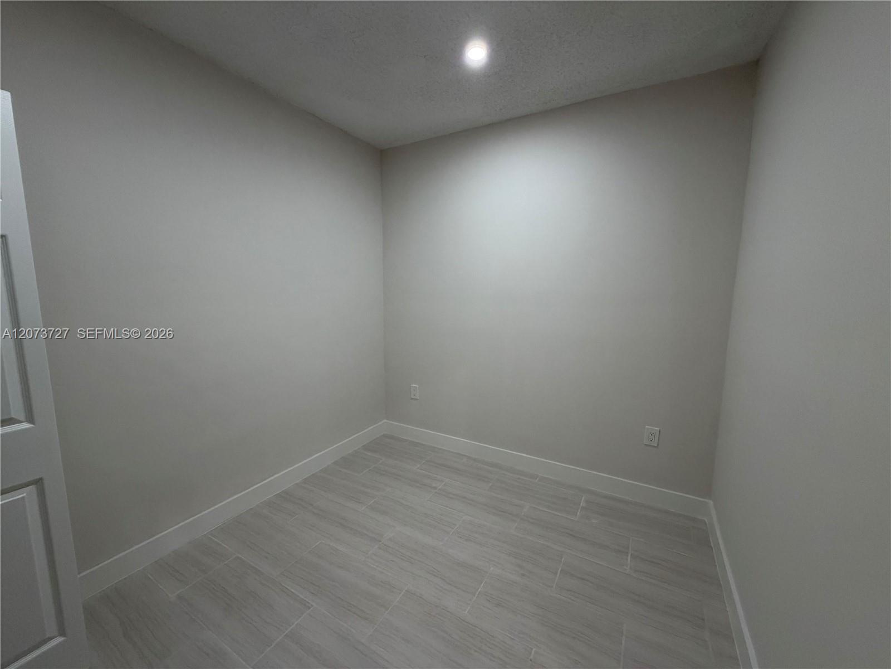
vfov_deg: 85.7
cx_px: 446
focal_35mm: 14
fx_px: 360
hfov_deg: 102.1
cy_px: 334
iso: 250
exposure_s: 1/120
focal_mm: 2.22
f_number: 2.2
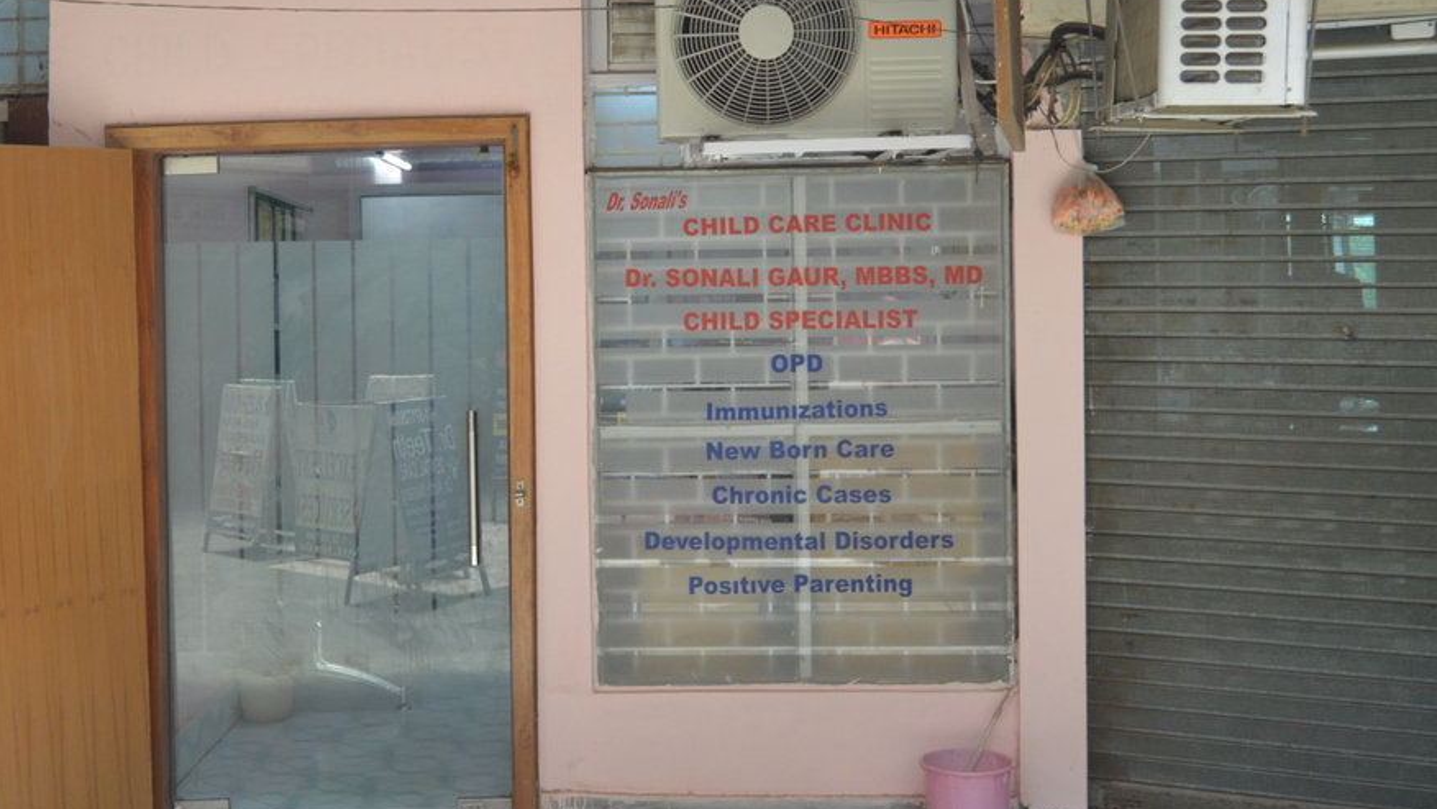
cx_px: 531
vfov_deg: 27.6
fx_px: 1639
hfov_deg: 46.9
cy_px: 290
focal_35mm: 43
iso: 400
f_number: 4
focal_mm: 20
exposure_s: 1/60
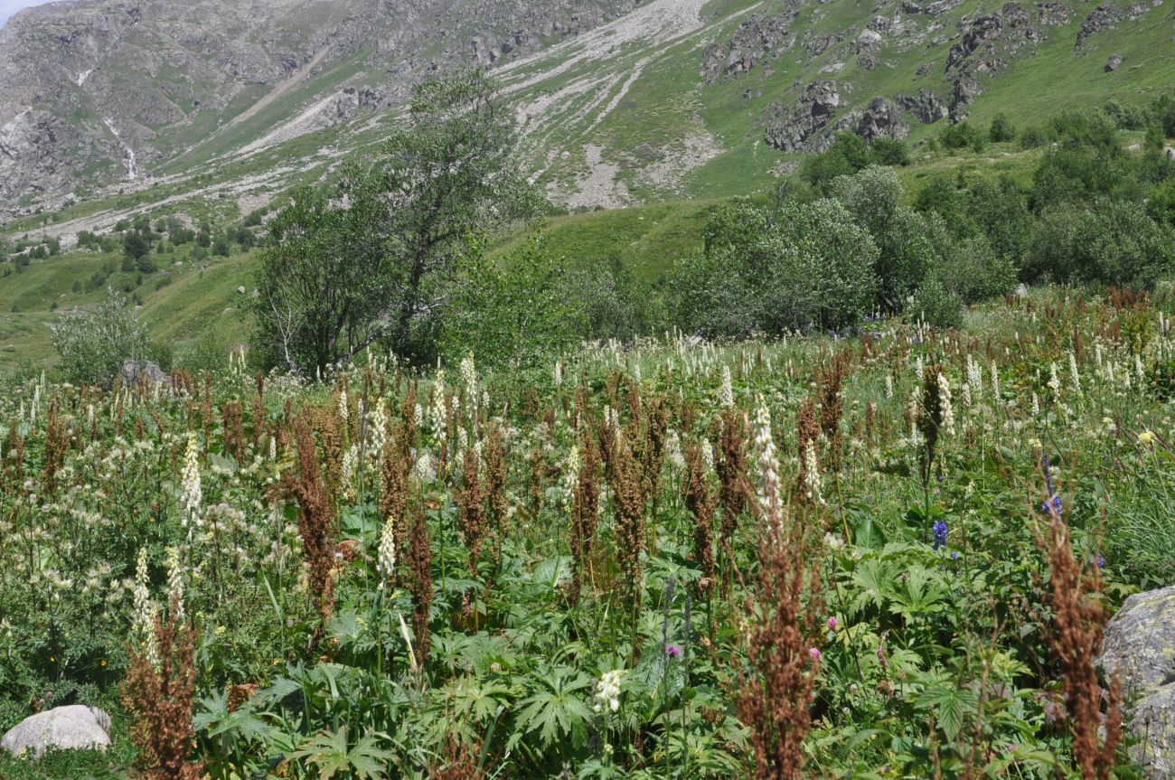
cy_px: 390
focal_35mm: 42
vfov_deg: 31.8
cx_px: 588
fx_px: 1369
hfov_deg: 46.5
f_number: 8
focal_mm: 28
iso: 200
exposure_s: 1/400
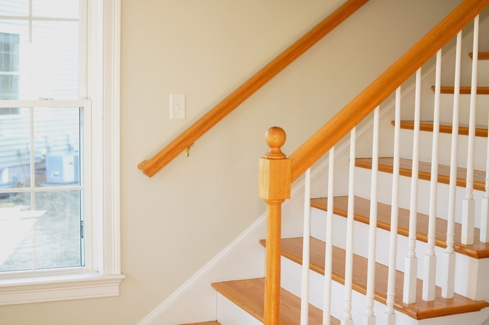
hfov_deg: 37.9
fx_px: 712
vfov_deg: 25.7
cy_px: 162
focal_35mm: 52
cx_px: 244
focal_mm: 35
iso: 400
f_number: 2.5
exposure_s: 1/60
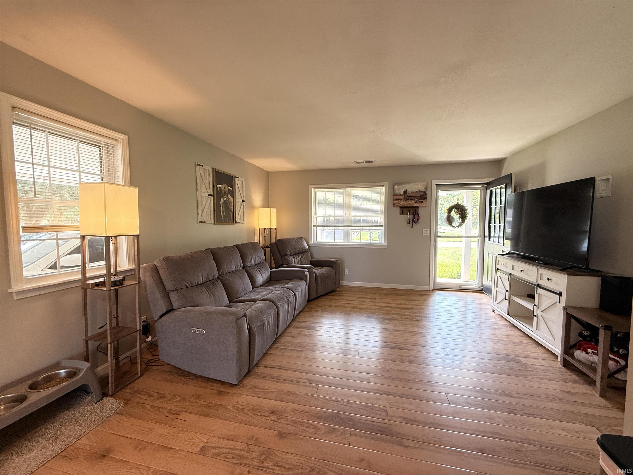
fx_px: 256
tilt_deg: -1.5
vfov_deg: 85.7
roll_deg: +0.5
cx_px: 316
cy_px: 238
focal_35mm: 14
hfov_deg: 102.1
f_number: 2.2
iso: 250
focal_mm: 2.22
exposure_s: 1/120
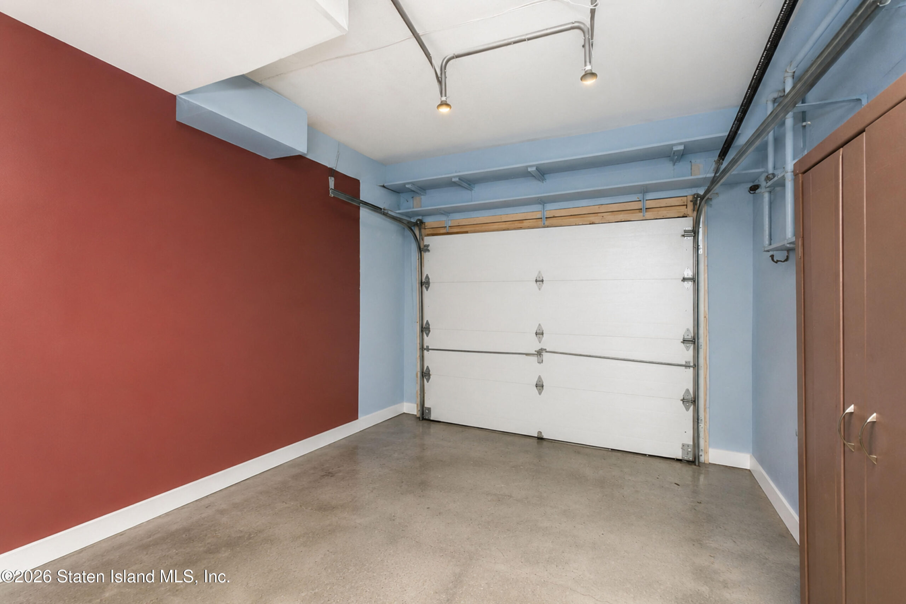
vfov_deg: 77.3
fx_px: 377
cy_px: 302
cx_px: 453
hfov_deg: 100.4
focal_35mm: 15
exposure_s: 1/60
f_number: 7.1
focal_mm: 10
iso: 1600
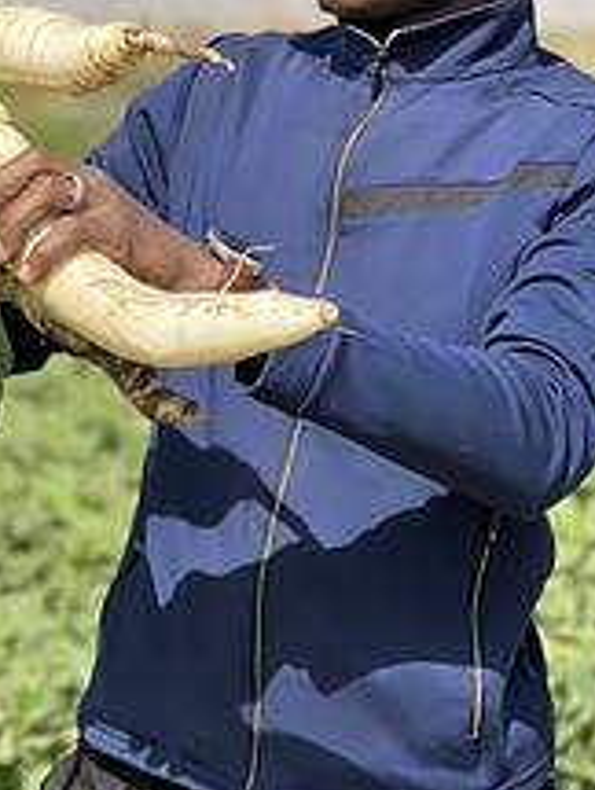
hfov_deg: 10.4
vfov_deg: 13.7
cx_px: 187
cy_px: 173
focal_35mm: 143
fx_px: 3268
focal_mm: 9
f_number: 2.8
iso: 32
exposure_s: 1/521
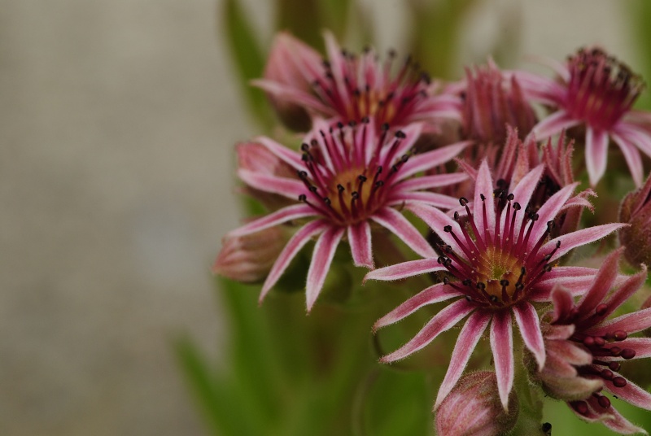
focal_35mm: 128
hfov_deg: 16.0
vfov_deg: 10.8
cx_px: 326
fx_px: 2309
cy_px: 218
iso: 200
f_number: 13
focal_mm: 85
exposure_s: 1/60
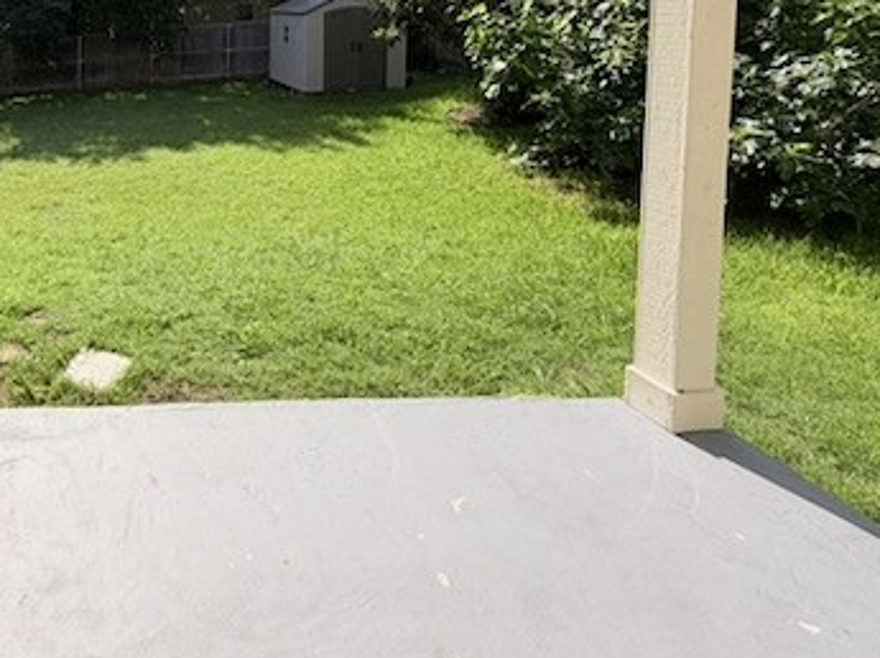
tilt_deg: -4.7
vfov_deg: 47.3
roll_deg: +0.3
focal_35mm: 26
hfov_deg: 59.2
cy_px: 59
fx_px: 660
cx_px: 117
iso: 32
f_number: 2.2
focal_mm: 2.22
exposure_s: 1/1145
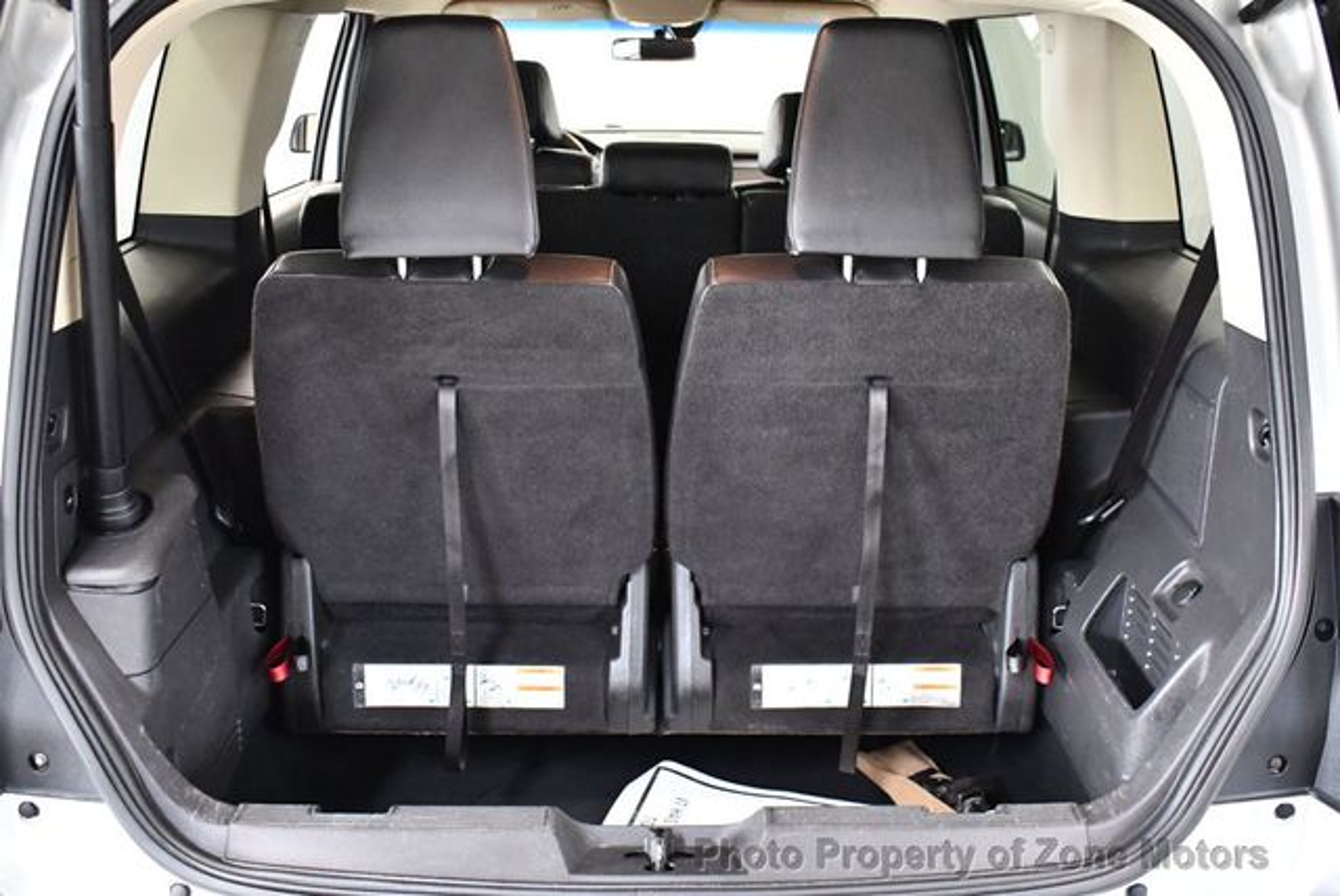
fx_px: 1341
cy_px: 448
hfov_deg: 53.1
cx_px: 670
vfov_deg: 36.9
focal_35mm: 36
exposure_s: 1/60
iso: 5000
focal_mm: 18
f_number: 3.5
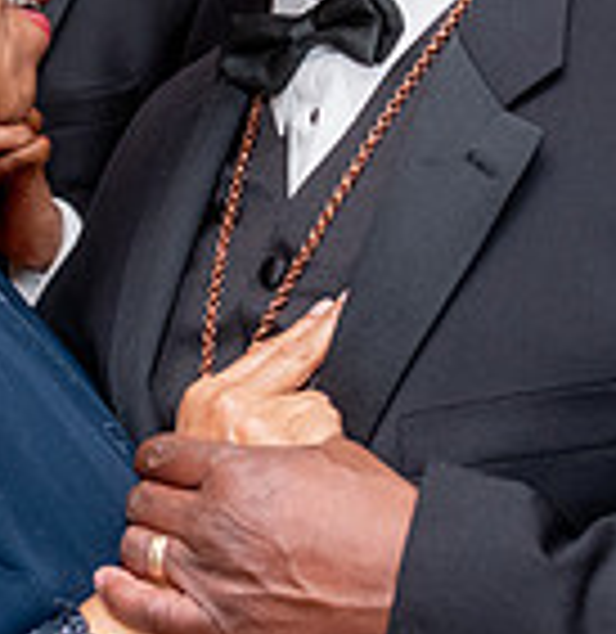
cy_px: 216
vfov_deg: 12.3
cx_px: 170
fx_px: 2942
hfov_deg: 11.9
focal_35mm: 144
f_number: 4
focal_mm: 35
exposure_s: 1/50
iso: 1000
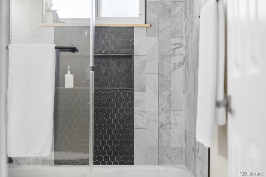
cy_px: 88
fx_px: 369
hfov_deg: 39.6
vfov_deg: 27.0
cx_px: 133
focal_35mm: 50
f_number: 1.8
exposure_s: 1/30
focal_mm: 50
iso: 200
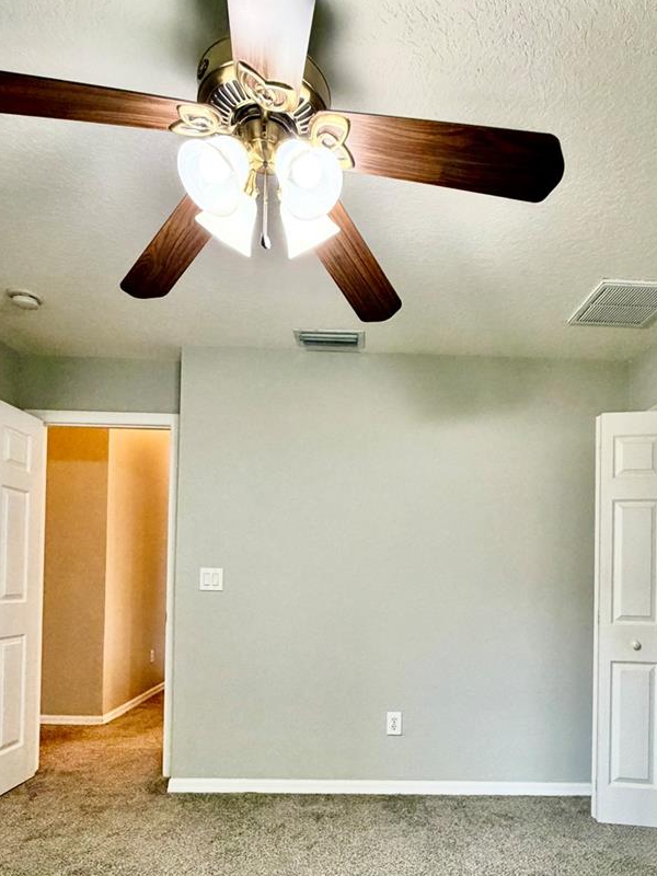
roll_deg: +0.3
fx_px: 531
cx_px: 372
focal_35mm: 21
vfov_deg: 76.6
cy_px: 581
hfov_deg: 63.2
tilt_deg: +0.7
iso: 250
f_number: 2.2
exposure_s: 1/60
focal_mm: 2.22
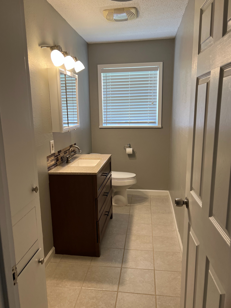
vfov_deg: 67.3
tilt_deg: -10.4
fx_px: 231
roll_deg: +3.0
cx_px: 116
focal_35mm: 26
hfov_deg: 53.1
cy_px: 154
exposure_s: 1/120
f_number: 1.5
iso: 125
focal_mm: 5.7
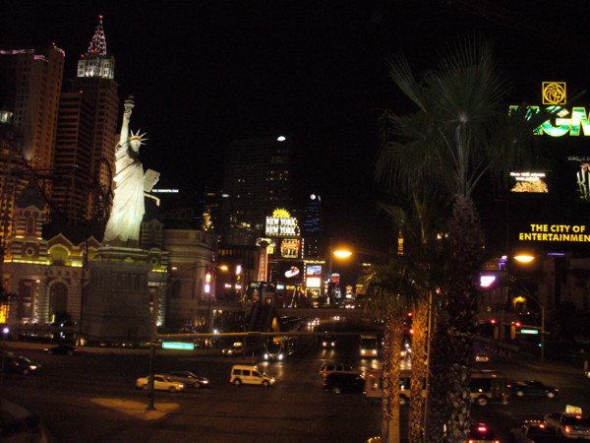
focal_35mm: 37
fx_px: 631
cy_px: 222
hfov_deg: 50.1
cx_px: 295
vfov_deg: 38.7
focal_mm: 6.1
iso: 400
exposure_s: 1/30
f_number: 2.8
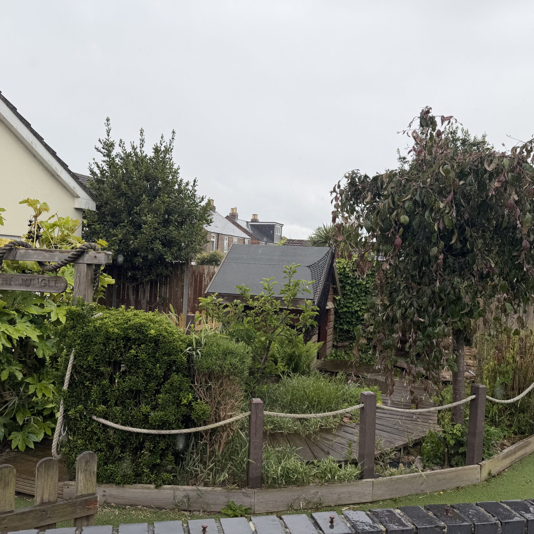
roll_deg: -3.6
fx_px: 506
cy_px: 267
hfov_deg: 55.6
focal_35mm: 29
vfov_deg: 55.6
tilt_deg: +5.2
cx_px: 246
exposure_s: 1/1437
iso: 80
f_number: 1.78
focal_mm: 6.76
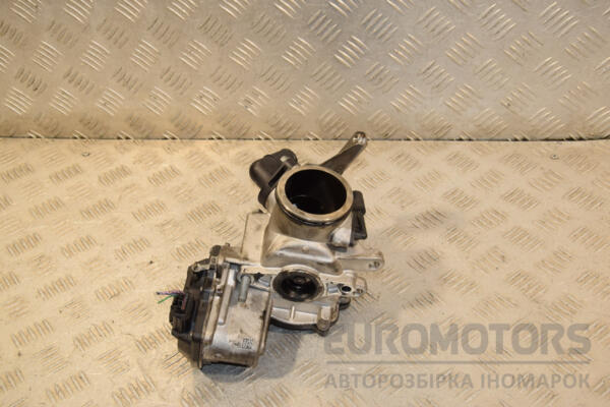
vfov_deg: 28.1
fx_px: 813
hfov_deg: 41.1
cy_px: 204
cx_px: 305
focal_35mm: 48
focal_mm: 32
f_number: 8
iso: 800
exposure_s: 1/200
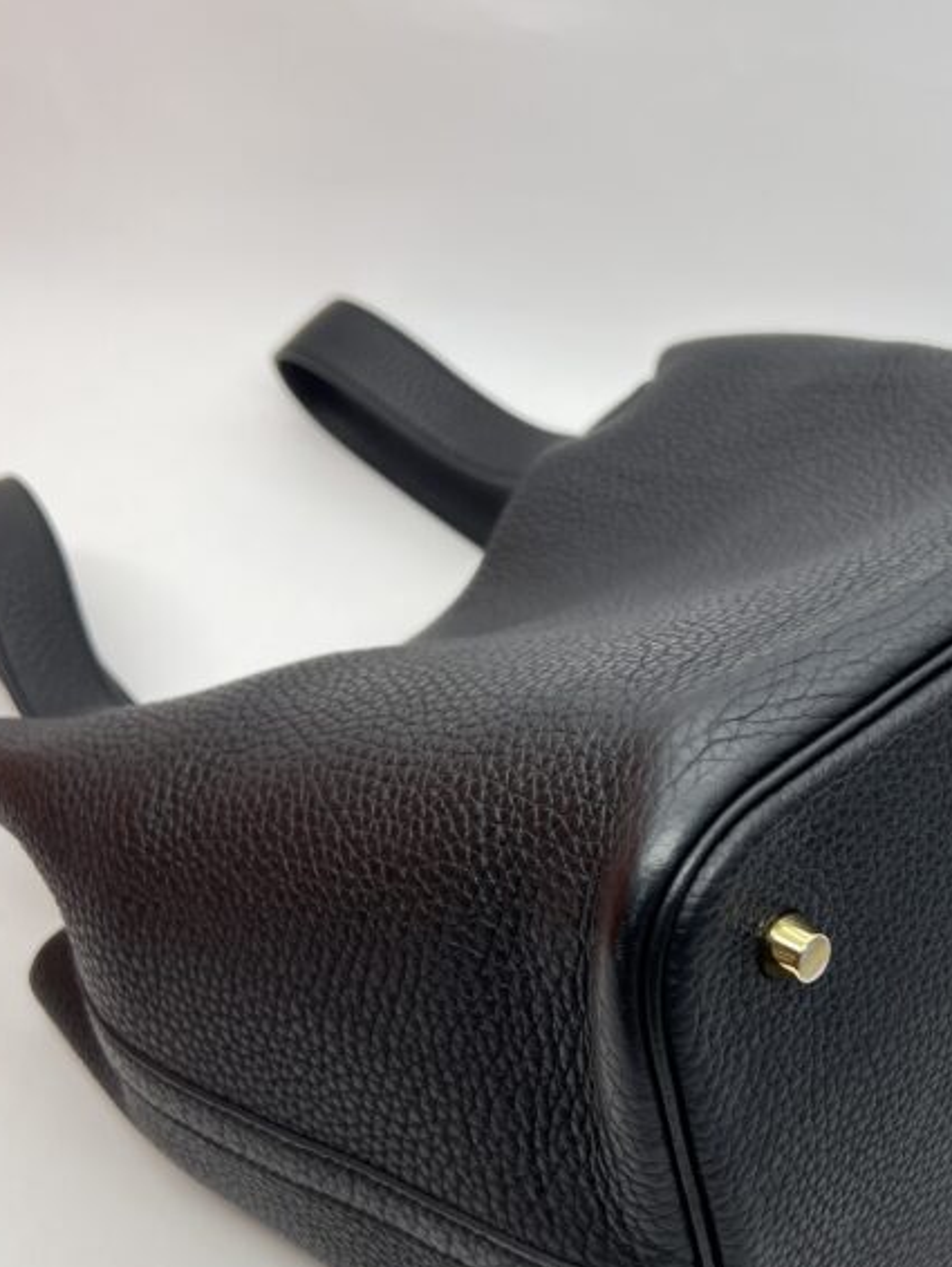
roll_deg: -7.7
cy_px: 763
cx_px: 690
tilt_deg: -41.7
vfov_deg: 40.2
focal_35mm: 47
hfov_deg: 30.5
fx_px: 1722
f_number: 1.5
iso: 32
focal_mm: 5.7
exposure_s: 1/134
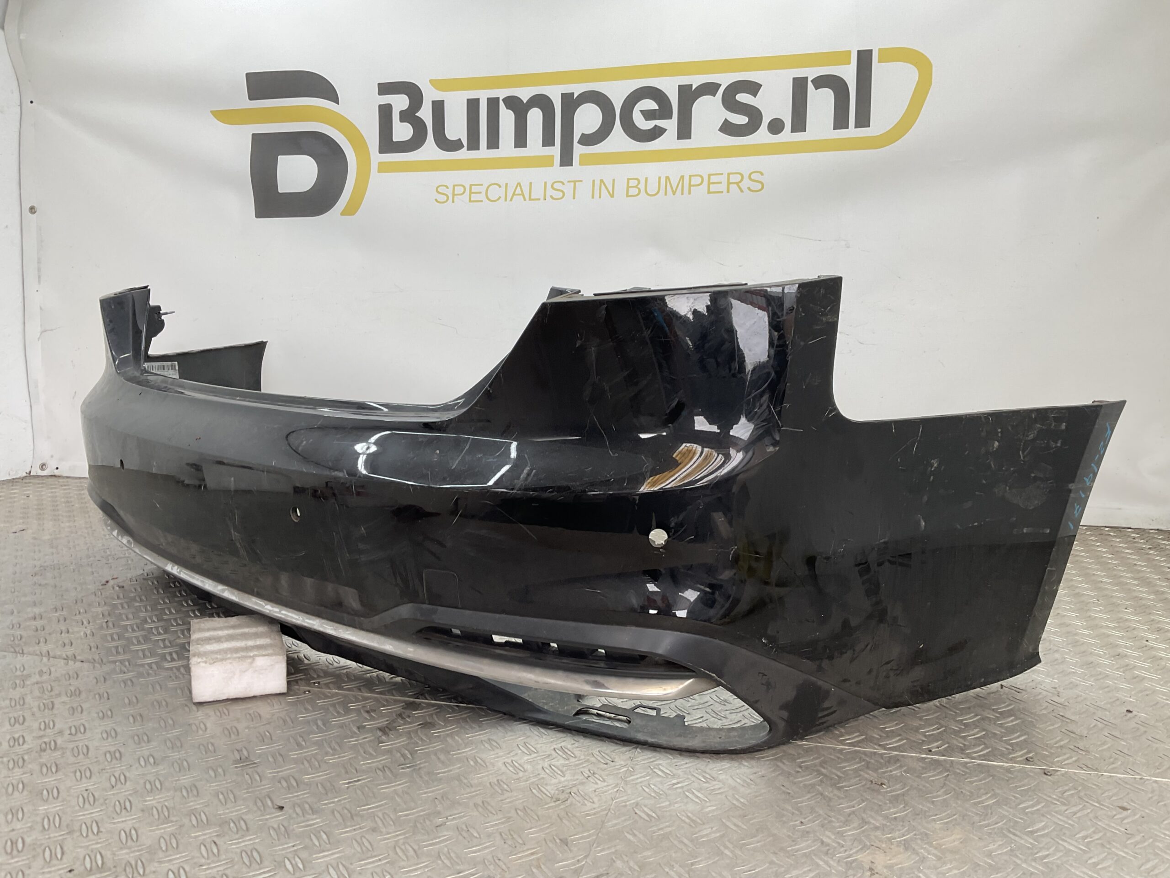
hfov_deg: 61.7
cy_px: 439
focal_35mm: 29
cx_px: 585
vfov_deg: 48.2
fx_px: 980
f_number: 1.8
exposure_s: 1/100
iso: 20
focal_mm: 3
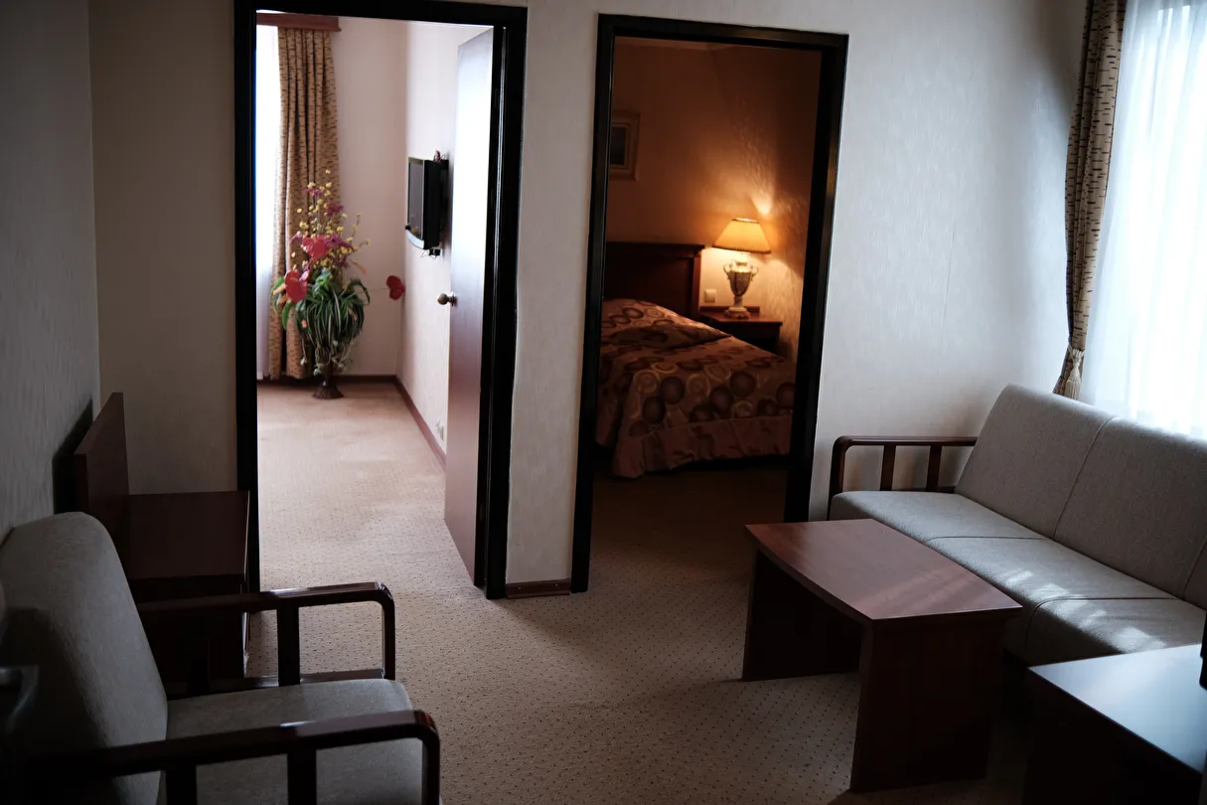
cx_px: 604
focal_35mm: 35
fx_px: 1173
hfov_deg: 54.4
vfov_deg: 37.9
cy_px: 402
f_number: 1.4
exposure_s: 1/85
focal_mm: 23
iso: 160
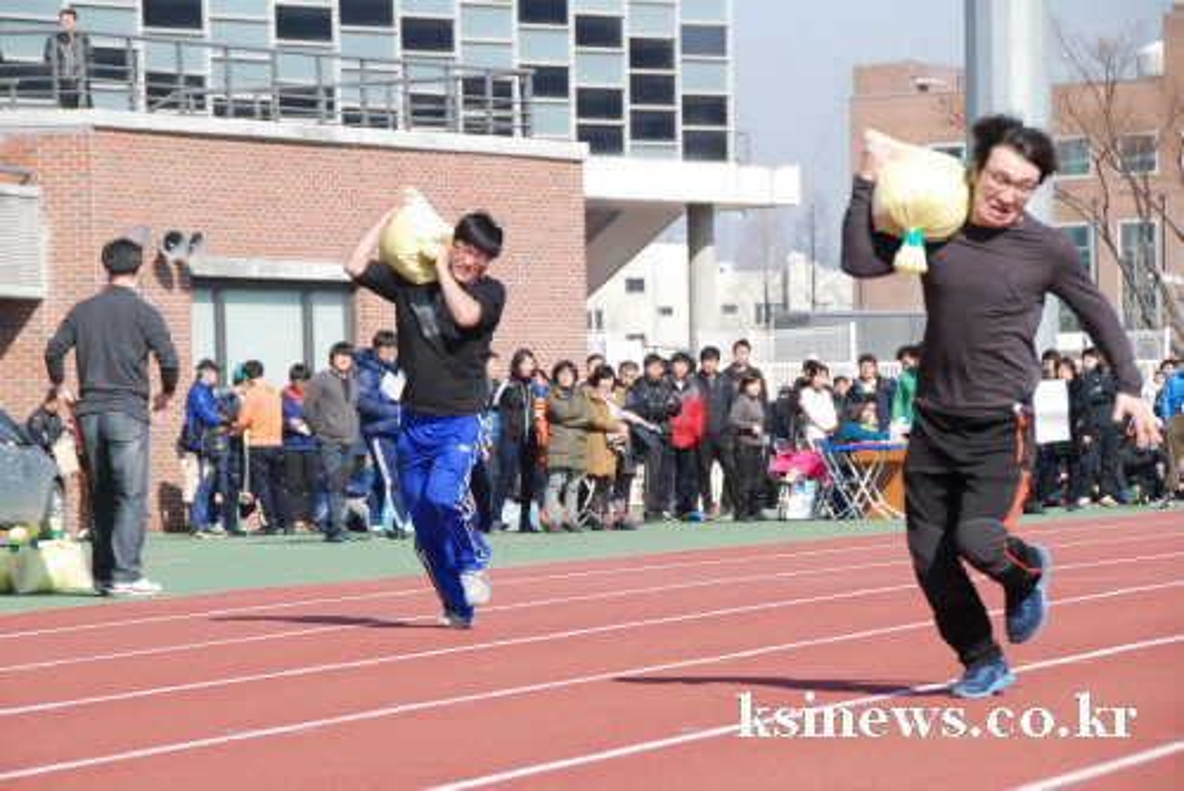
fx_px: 5183
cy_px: 396
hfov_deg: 13.0
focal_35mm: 158
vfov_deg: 8.7
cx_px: 592
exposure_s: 1/1600
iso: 1000
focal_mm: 105
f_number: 10
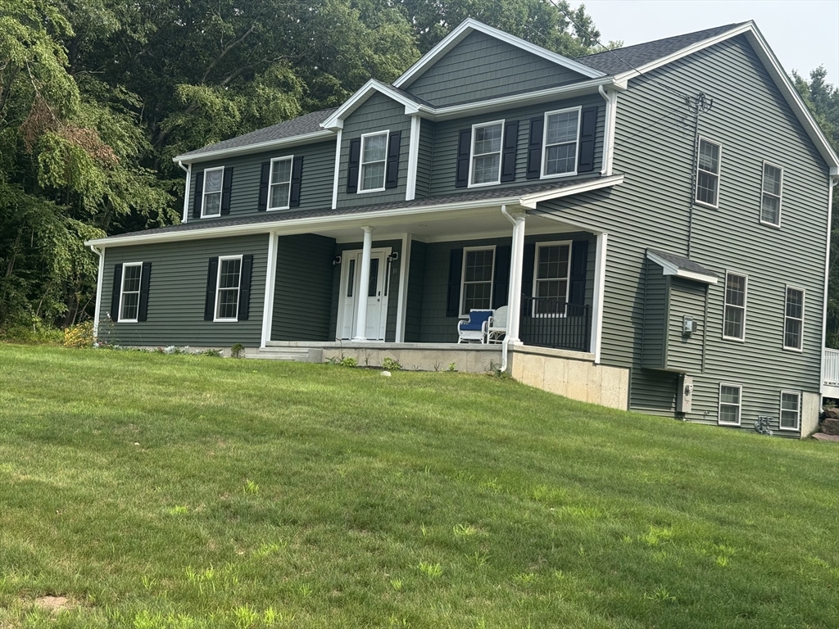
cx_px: 420
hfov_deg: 39.7
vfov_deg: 30.3
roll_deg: -4.1
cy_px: 314
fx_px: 1163
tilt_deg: +4.0
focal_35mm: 48
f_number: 1.78
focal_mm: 6.76
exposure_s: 1/1770
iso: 64
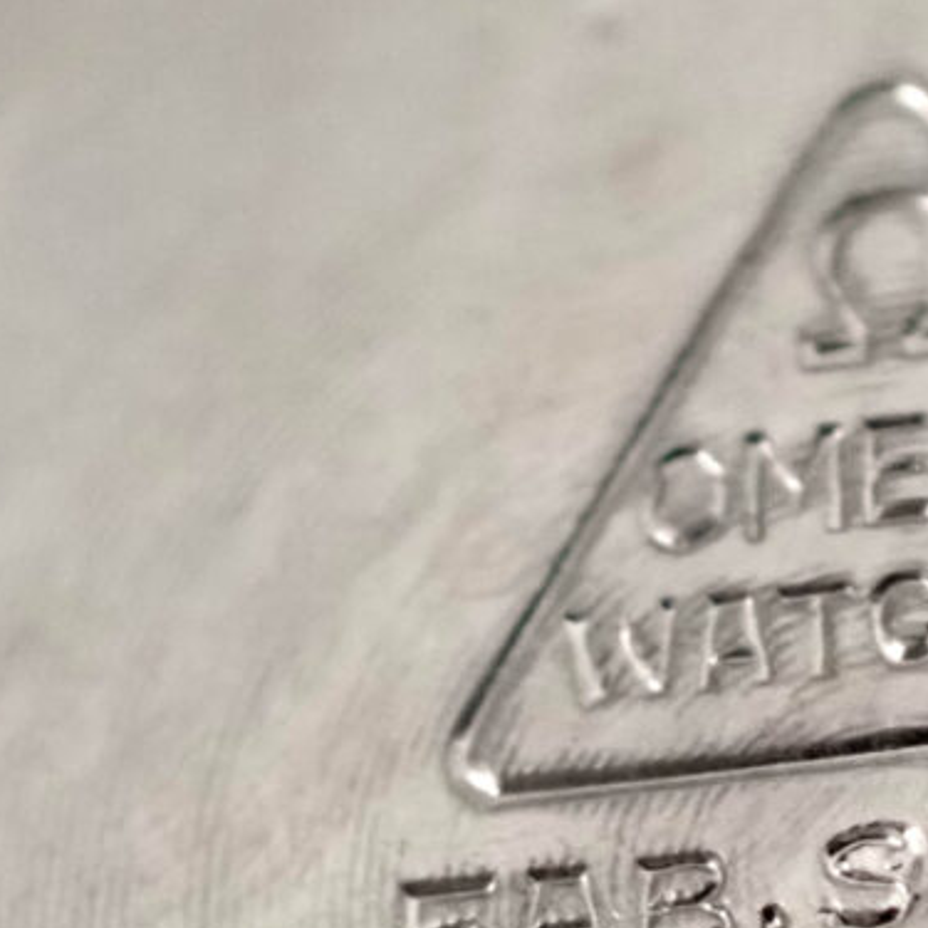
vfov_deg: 6.2
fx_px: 8583
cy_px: 473
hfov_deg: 6.2
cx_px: 935
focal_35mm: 283
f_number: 4.9
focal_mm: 18
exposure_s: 1/60
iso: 1600
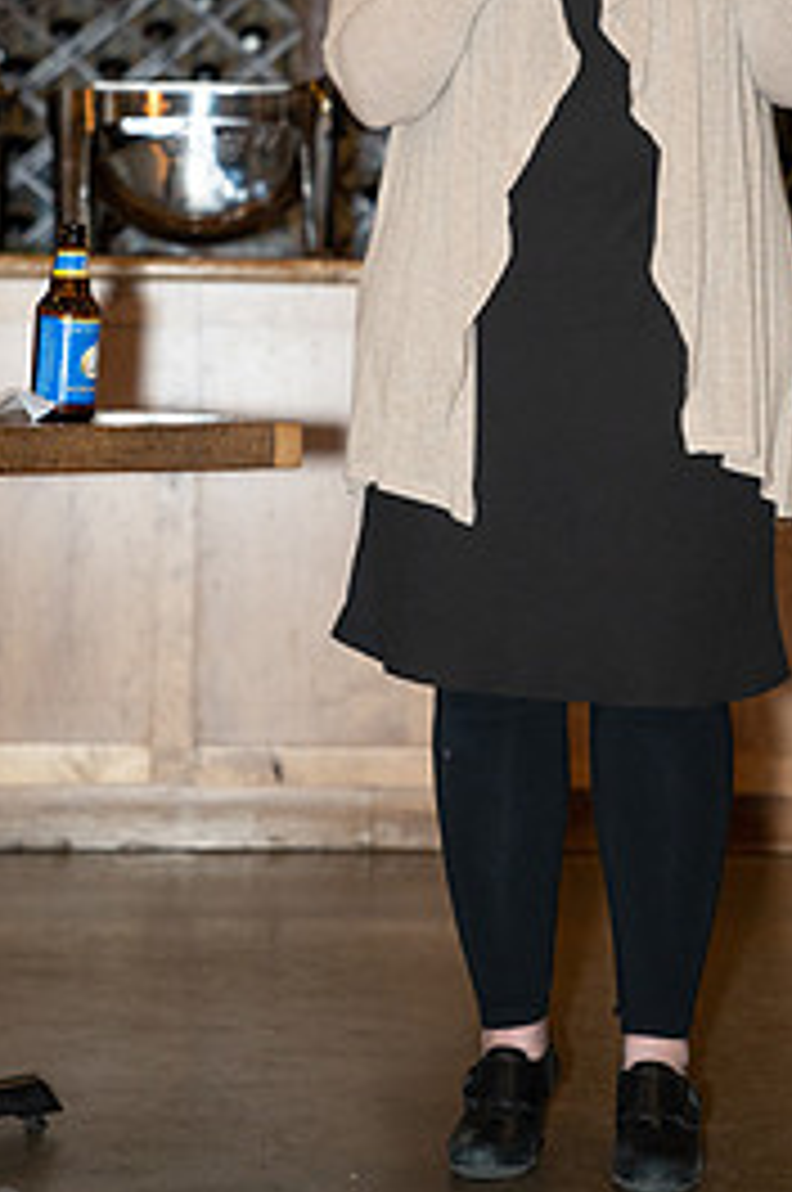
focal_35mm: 119
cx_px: 410
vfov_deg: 17.1
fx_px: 3937
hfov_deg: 11.5
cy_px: 274
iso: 2000
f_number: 2.8
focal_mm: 70
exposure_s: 1/125
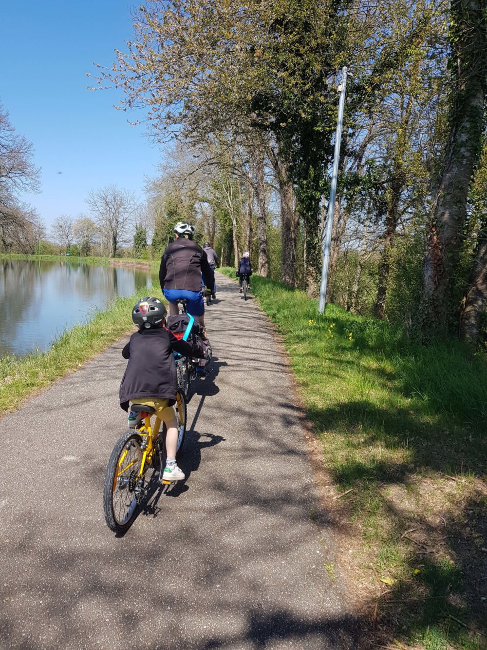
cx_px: 244
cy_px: 325
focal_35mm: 26
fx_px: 488
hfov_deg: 53.1
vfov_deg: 67.3
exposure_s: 1/1112
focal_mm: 4.2
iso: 40
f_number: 1.7
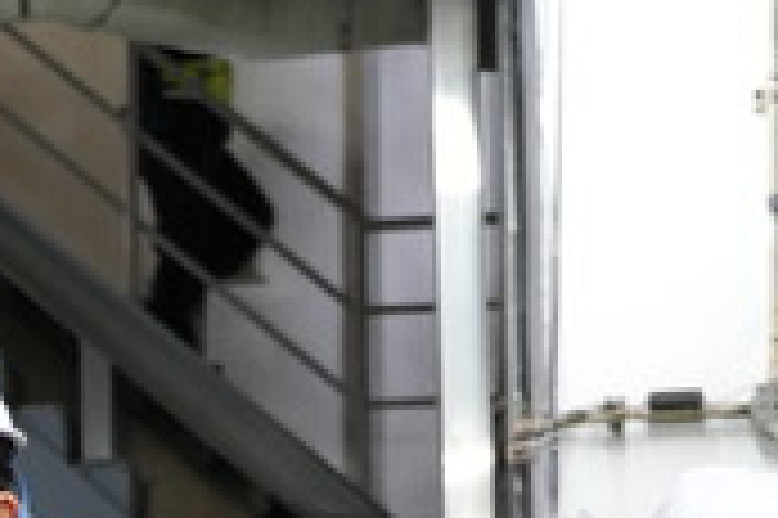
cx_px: -432
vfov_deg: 10.5
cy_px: 833
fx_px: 2699
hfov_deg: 15.1
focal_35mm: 125
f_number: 4
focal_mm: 36
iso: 2500
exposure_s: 1/40
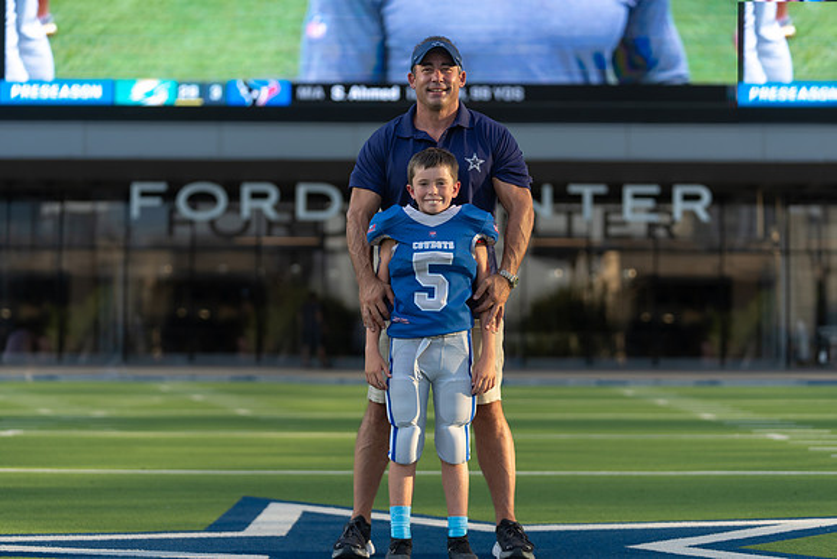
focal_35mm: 98
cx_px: 418
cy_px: 280
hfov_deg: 20.8
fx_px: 2279
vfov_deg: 14.0
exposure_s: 1/640
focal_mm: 98
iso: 100
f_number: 2.8
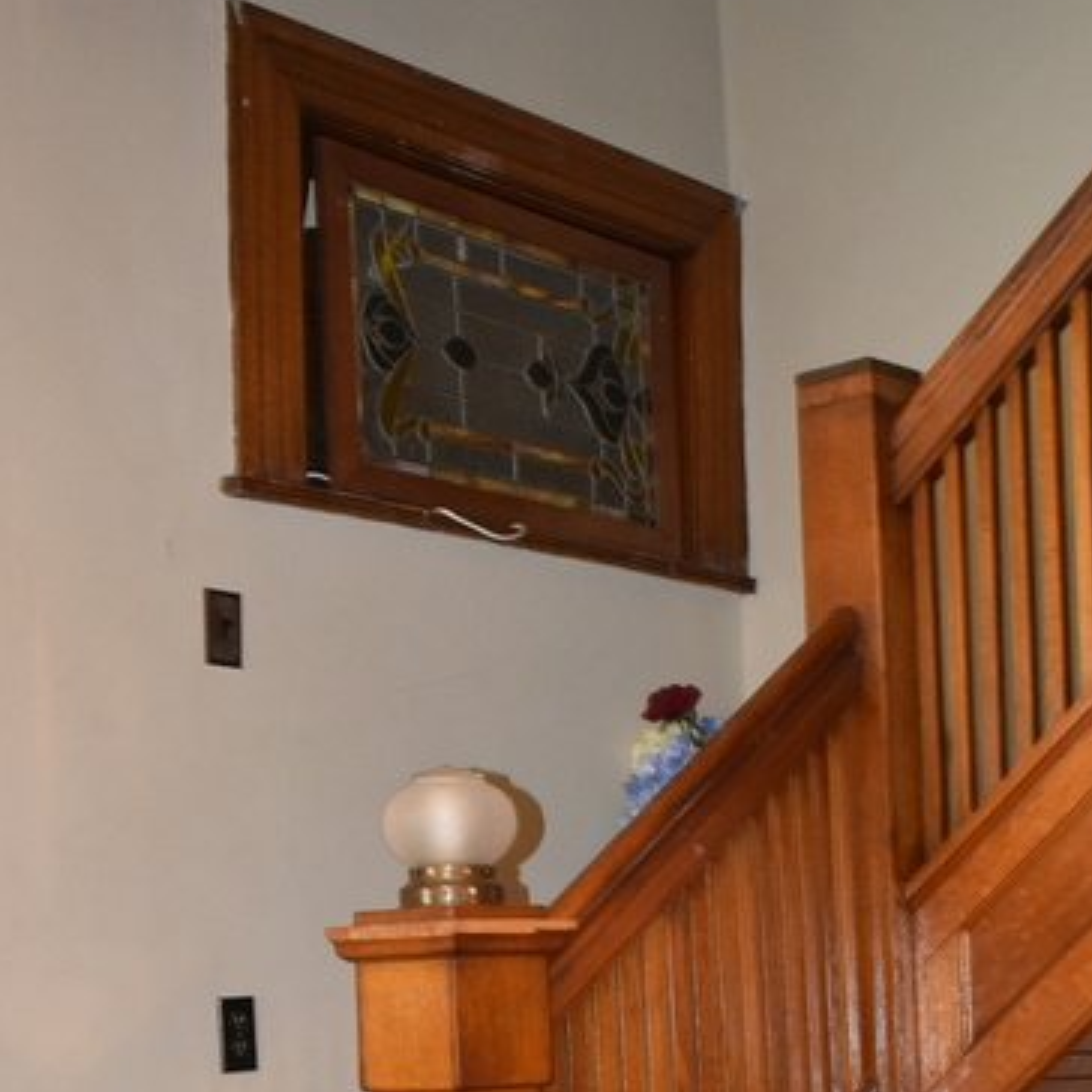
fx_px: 2427
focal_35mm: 68
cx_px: 780
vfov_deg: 24.4
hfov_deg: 25.1
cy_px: 1044
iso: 1600
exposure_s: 1/30
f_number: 3.5
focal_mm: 18
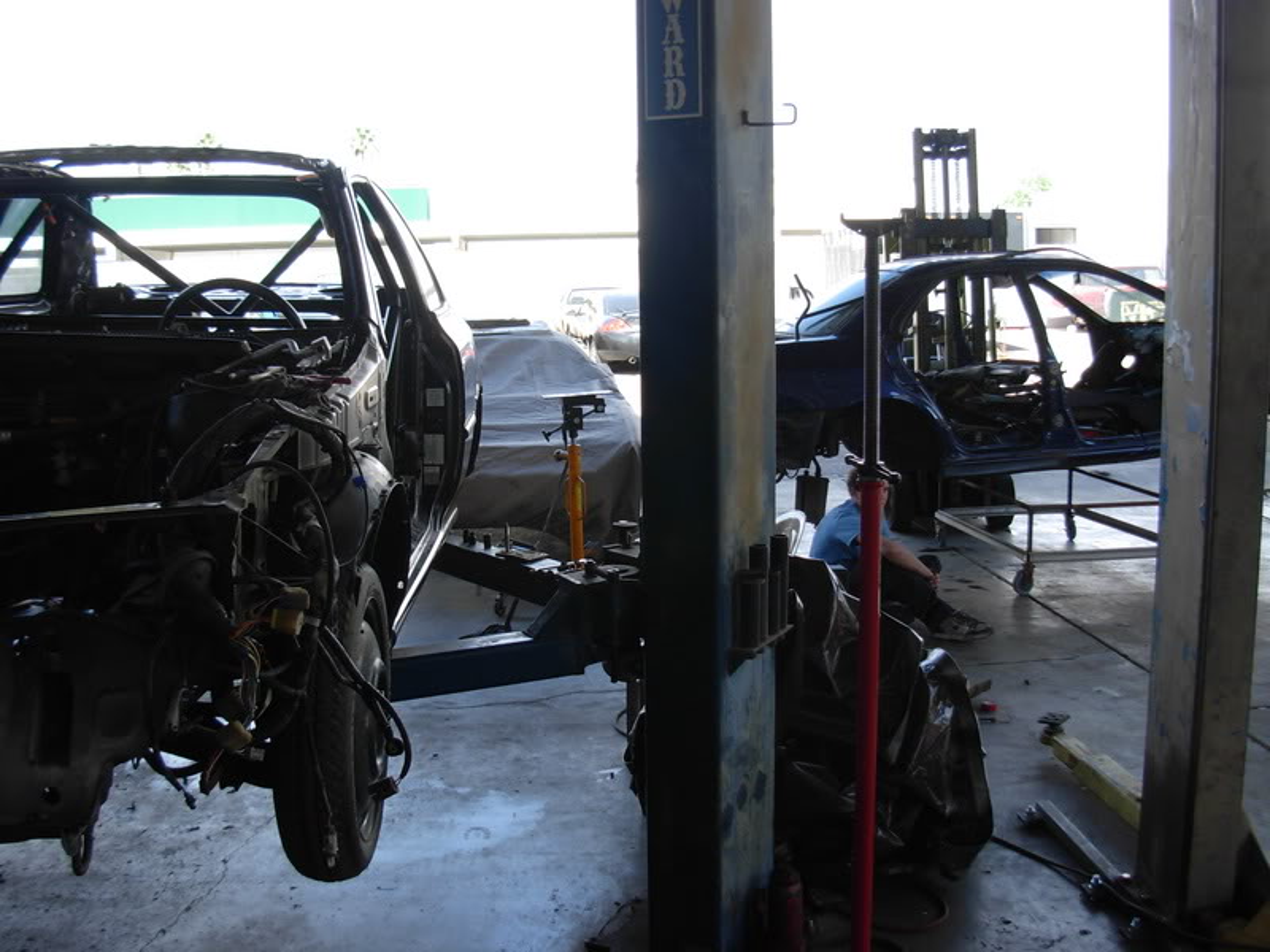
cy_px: 476
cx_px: 635
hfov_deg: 49.0
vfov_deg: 37.7
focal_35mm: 38
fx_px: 1394
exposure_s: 1/152
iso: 79
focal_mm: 6.3
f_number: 2.9
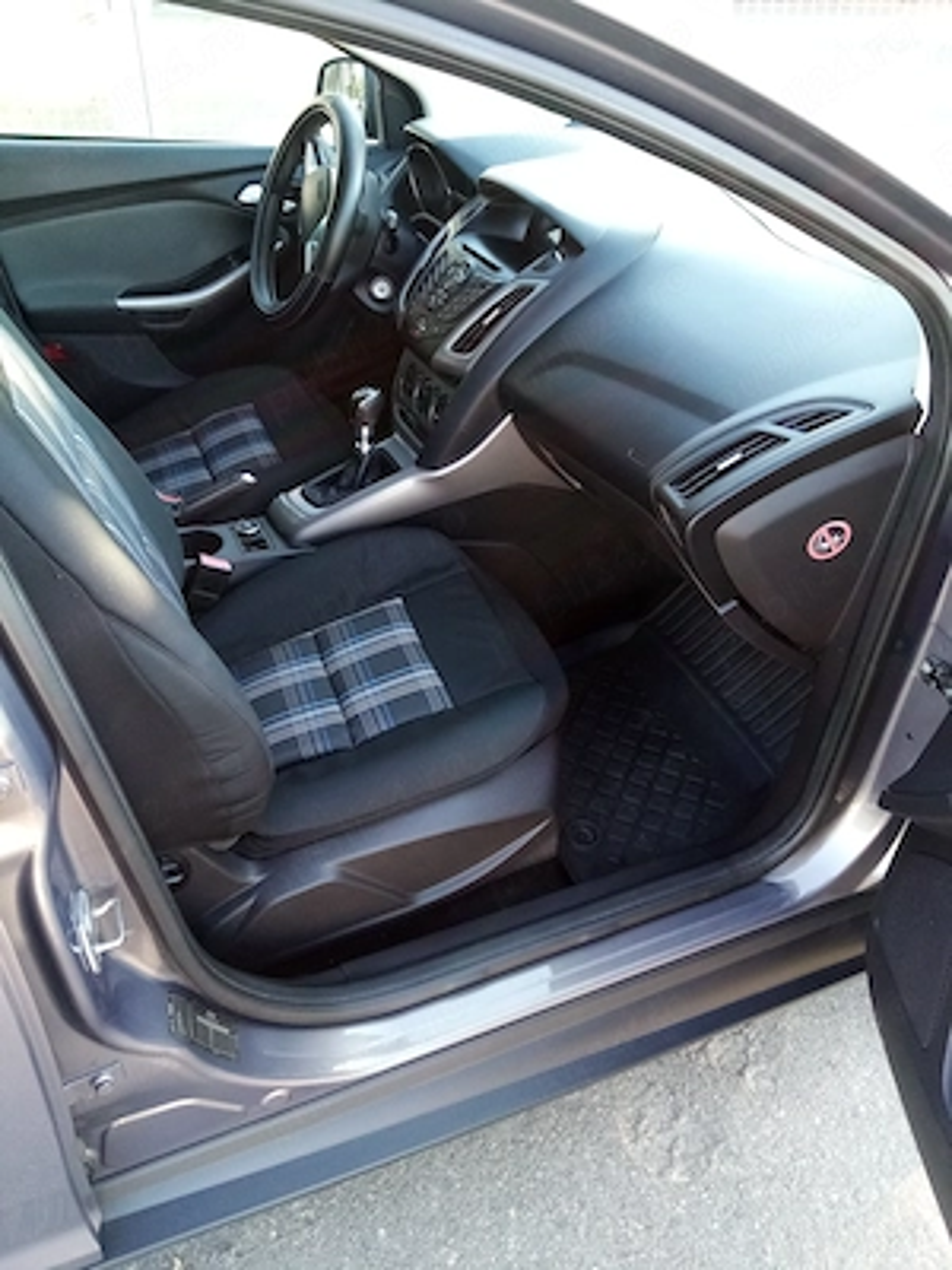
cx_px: 476
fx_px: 953
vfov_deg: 67.3
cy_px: 635
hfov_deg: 53.1
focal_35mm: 26
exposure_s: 1/50
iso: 146
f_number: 1.8
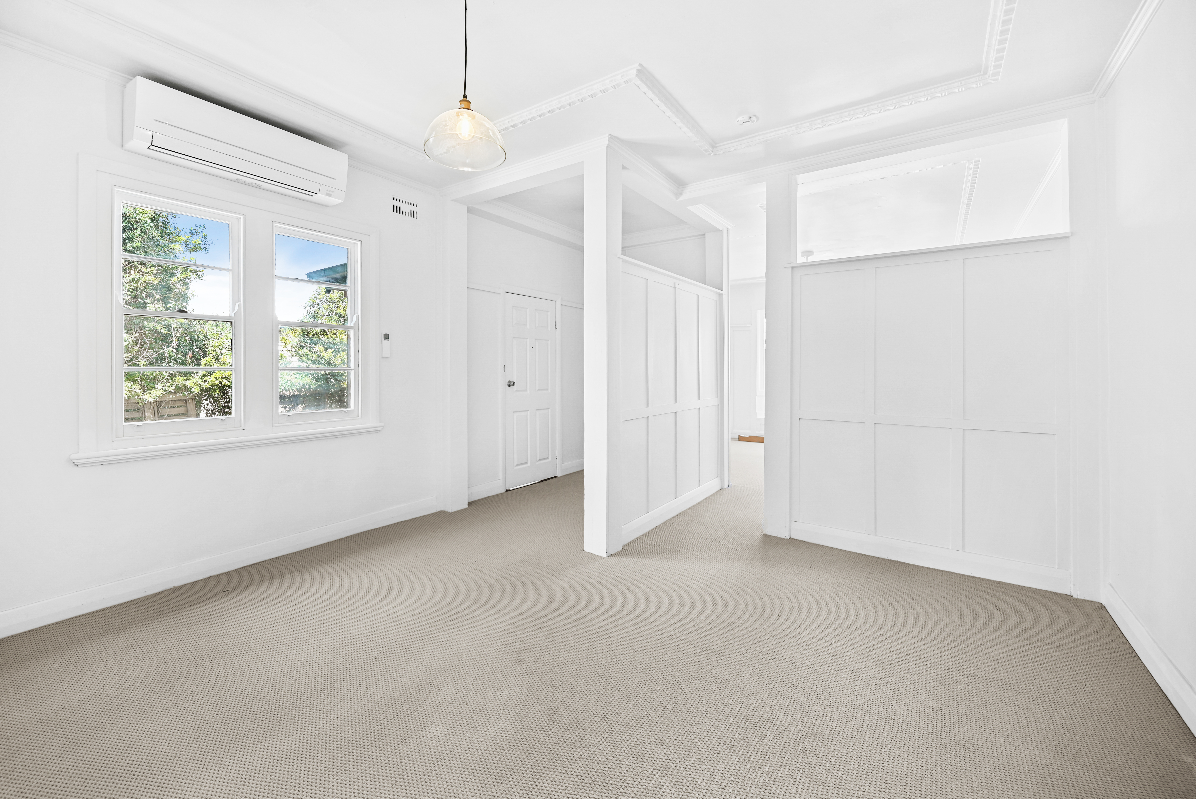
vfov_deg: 81.3
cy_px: 400
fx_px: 465
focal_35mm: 14
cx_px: 598
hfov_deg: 104.2
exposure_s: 1/8
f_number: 4
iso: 100
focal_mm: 14
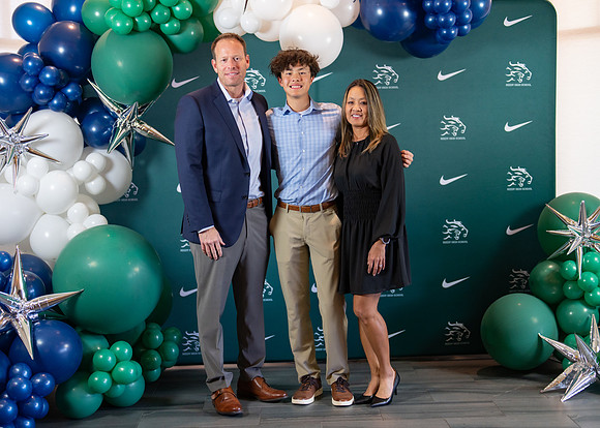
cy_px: 214
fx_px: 917
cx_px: 300
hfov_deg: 36.2
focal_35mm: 54
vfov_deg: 26.3
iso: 500
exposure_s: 1/400
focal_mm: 50
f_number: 1.2
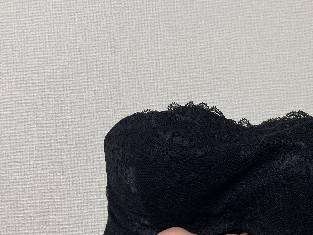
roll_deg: -2.8
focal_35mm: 44
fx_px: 398
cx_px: 207
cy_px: 118
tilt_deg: -2.1
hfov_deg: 42.4
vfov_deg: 32.9
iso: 50
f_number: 1.8
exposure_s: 1/50
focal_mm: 3.99
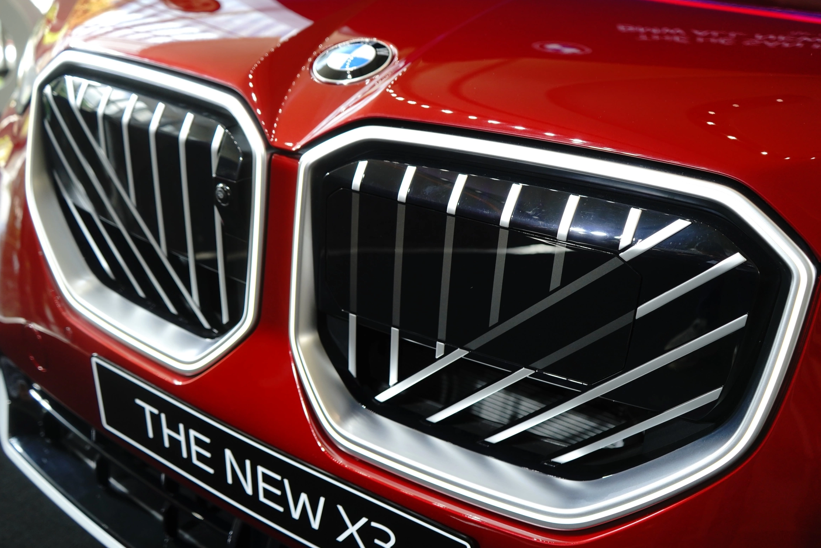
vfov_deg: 40.0
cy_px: 271
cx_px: 399
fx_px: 753
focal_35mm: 33
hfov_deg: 57.2
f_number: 4
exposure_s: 1/250
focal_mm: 32
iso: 640
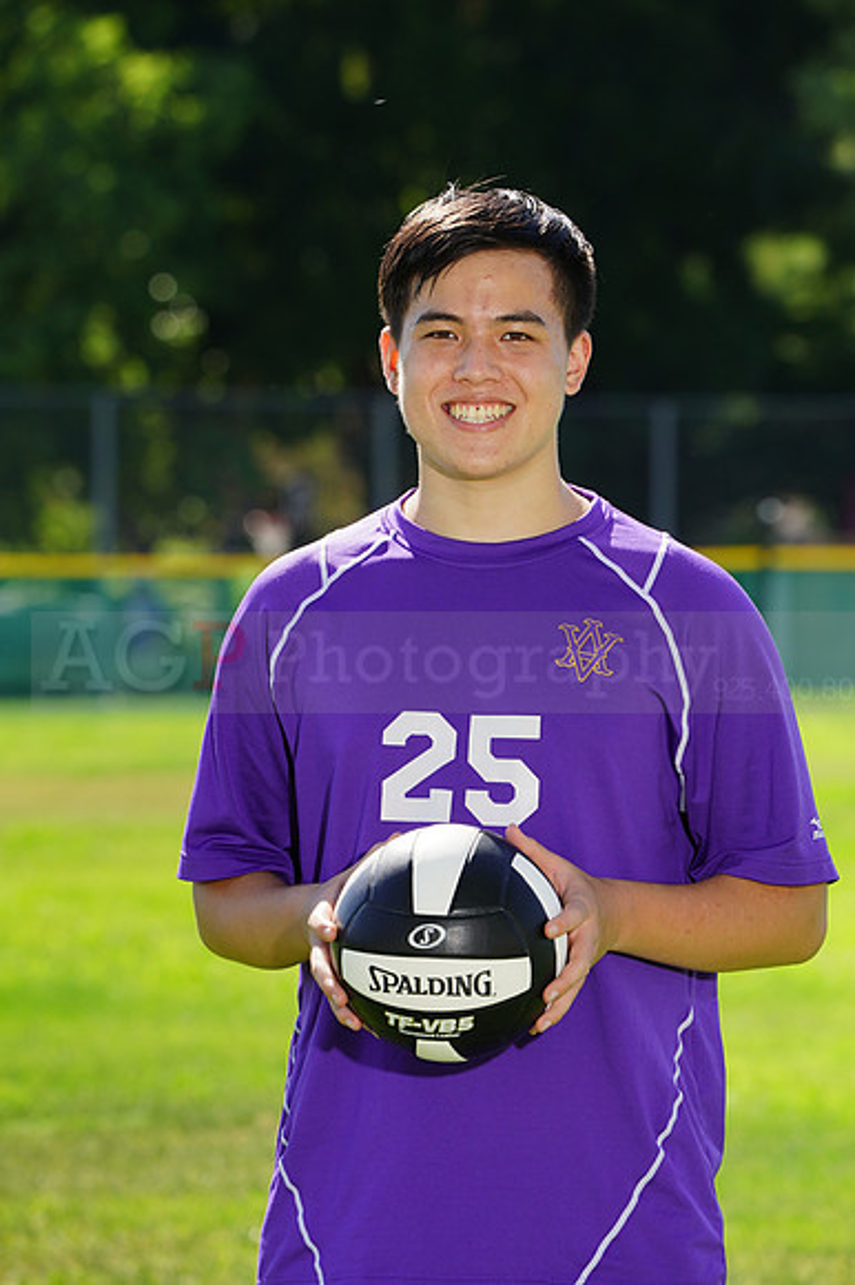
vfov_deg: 6.9
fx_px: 10699
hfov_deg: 4.6
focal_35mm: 300
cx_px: 428
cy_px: 642
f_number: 11
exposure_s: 1/200
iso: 200
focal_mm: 300
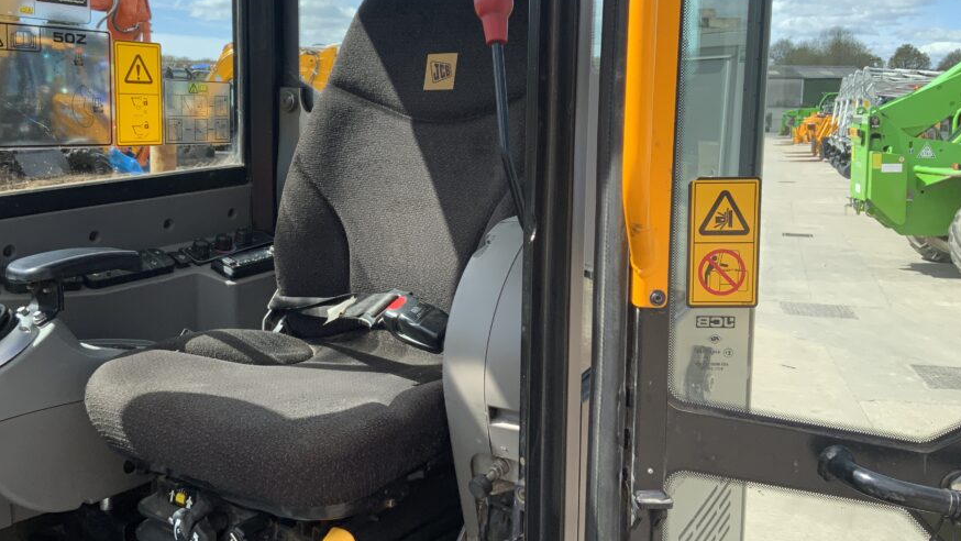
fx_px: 943
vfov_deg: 31.9
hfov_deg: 53.9
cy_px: 216
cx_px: 421
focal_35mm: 37
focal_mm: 3
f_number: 1.8
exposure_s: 1/1015
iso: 16
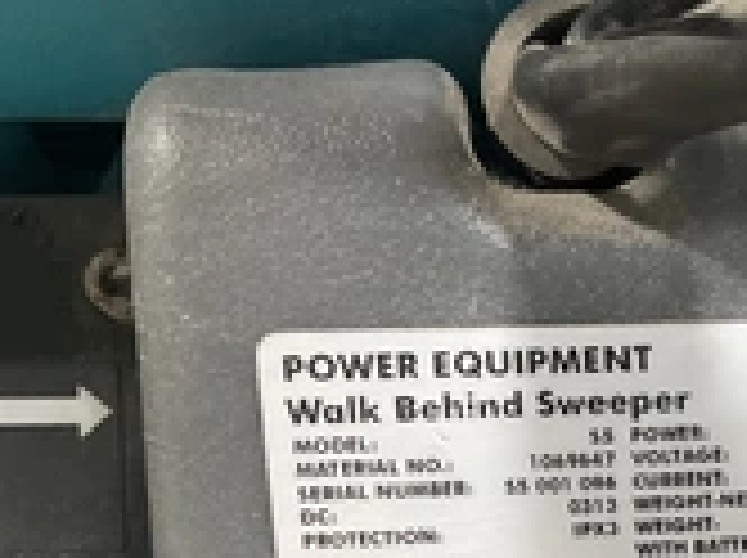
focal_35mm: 70
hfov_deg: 26.3
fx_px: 1508
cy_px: 666
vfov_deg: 19.7
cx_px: 756
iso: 200
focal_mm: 3
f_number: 1.8
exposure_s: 1/40
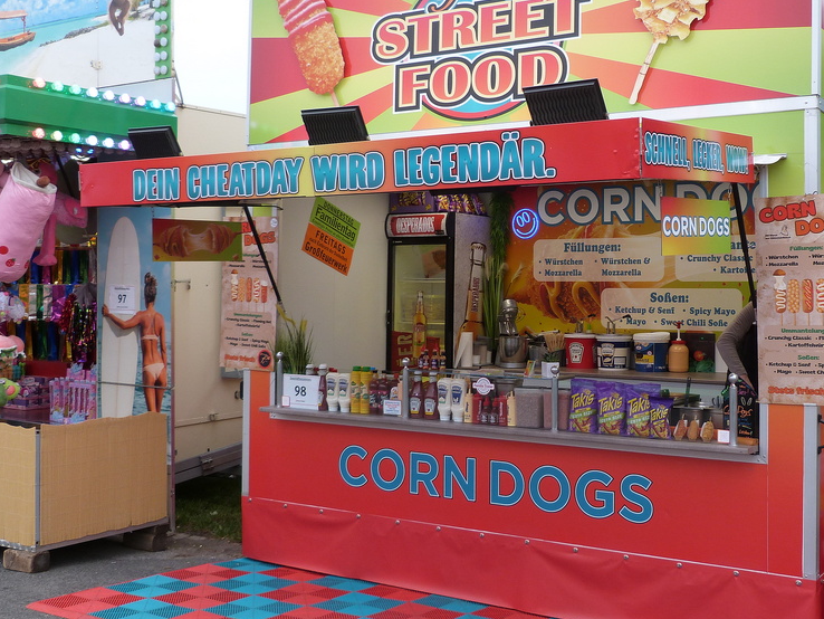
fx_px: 1000
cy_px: 273
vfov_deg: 34.3
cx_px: 550
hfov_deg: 44.1
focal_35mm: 42
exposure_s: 1/100
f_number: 3.2
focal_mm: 5.4
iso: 100
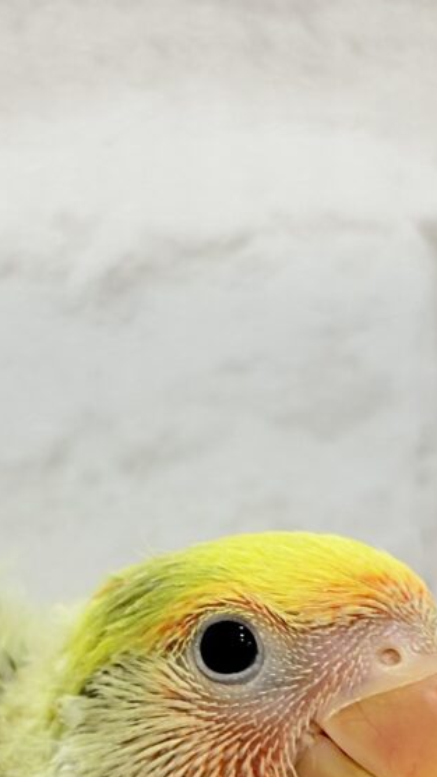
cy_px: 617
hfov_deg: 9.9
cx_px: 208
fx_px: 2515
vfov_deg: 17.4
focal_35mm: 122
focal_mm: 5.96
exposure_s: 1/50
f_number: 1.6
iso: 32
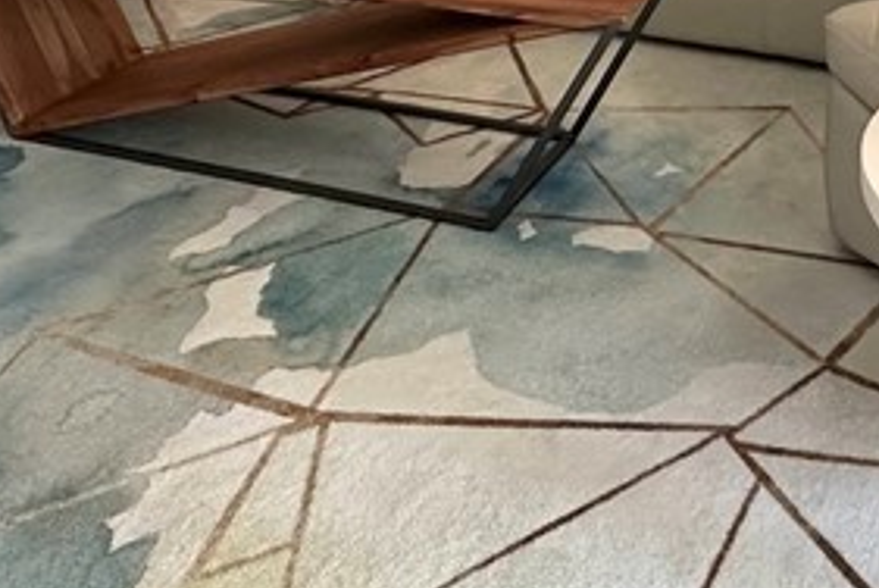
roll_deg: +0.4
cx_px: 716
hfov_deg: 36.1
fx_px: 1295
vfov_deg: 20.8
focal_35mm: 53
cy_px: -347
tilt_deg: -6.4
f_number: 2.2
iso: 250
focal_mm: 2.22
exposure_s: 1/120
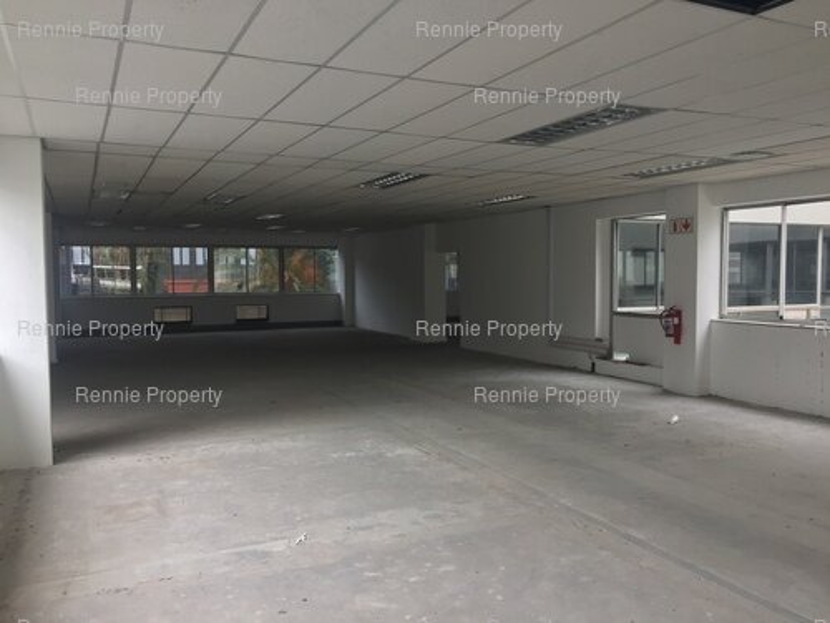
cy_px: 312
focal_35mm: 29
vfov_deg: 48.2
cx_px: 415
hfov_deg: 61.7
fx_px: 695
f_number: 2.2
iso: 50
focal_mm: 4.15
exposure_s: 1/100
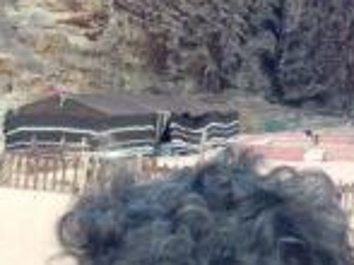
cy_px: -92
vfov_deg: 15.5
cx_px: 323
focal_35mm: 90
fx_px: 920
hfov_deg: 21.3
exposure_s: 1/40
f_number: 2.4
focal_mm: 4.12
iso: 64
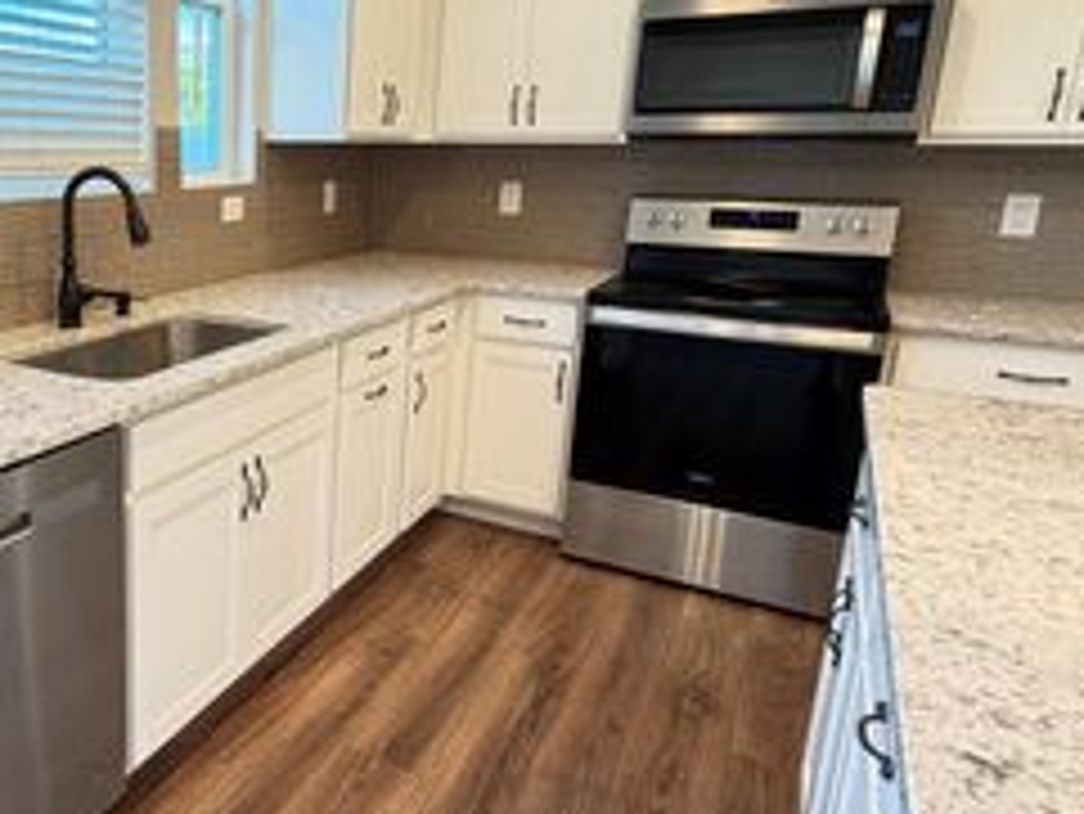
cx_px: 189
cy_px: 358
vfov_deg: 48.2
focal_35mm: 29
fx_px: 909
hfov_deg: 56.3
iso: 320
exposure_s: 1/60
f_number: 2.2
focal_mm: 2.22
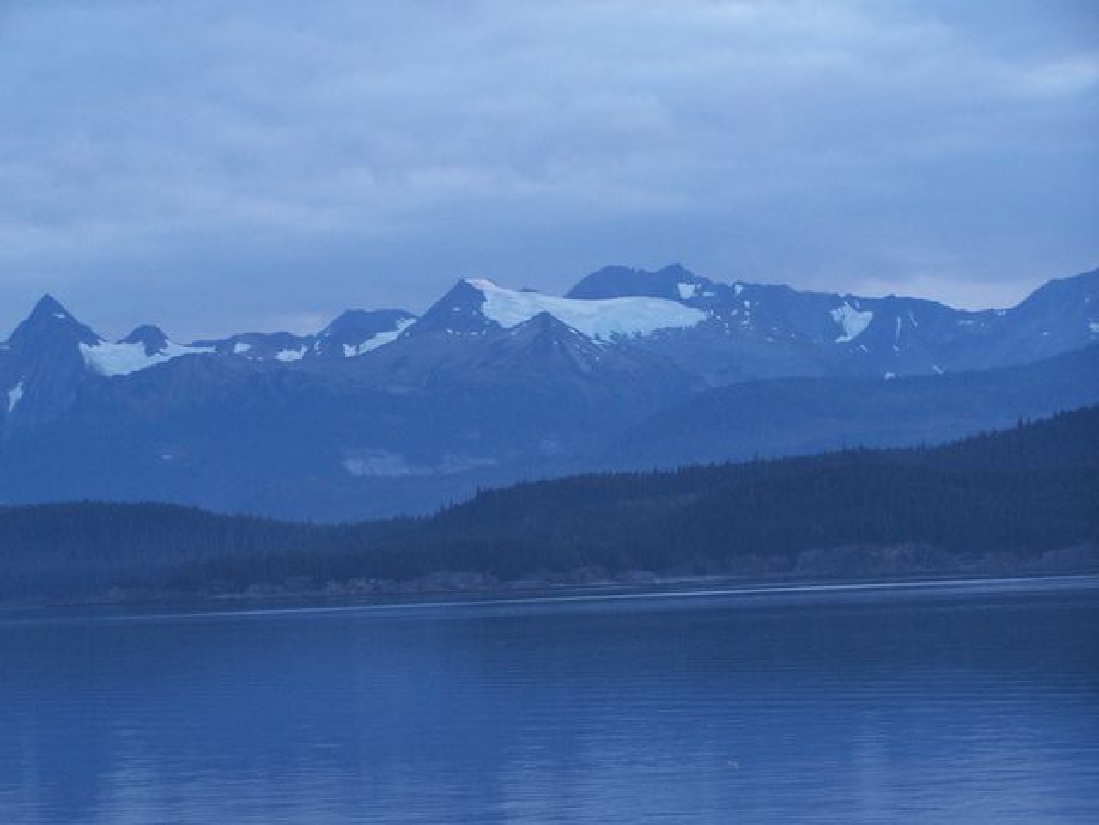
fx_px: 4064
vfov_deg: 11.6
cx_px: 550
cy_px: 412
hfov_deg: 15.4
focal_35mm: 128
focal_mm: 21.2
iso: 140
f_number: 3.2
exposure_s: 1/40
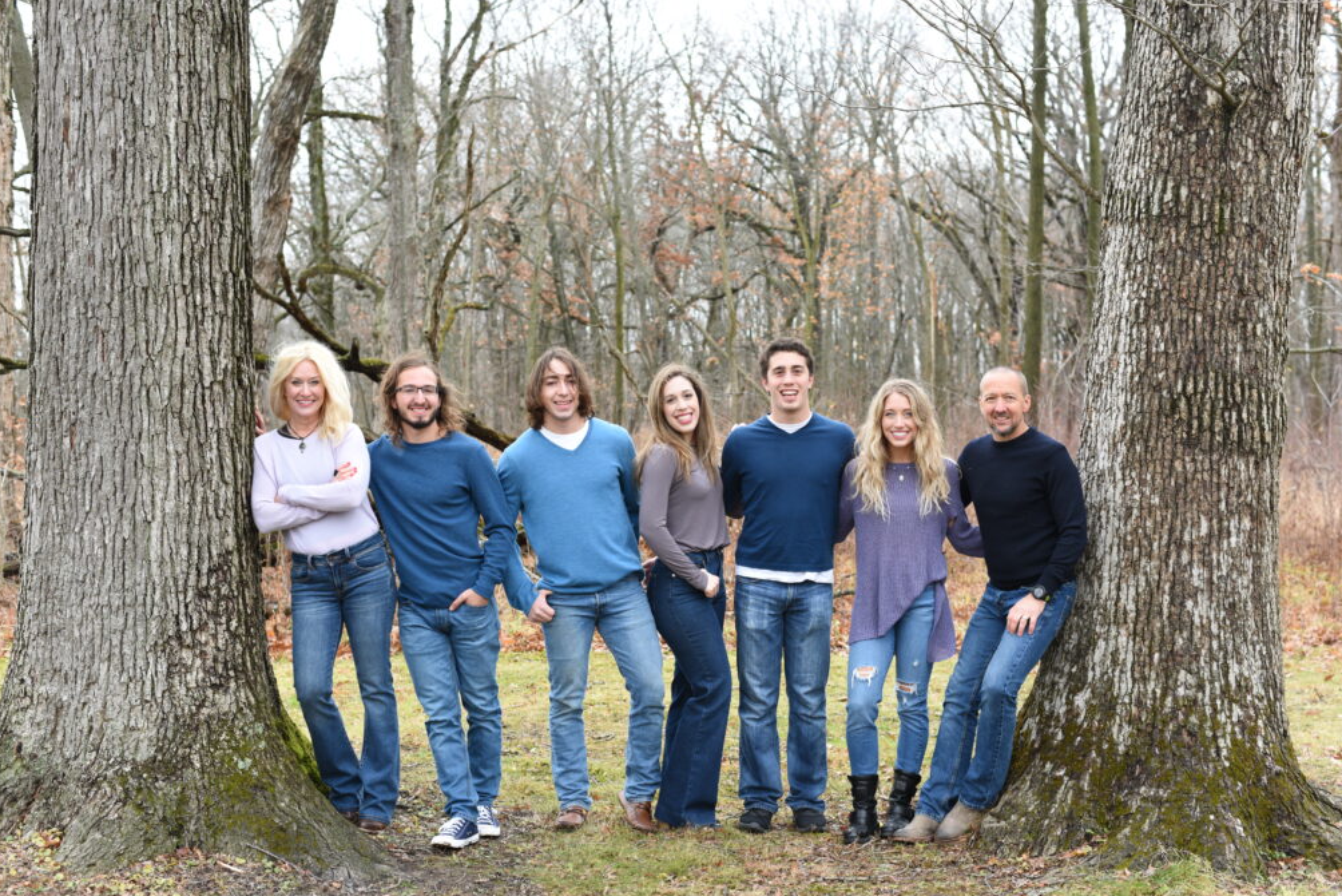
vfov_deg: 26.5
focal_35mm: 51
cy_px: 455
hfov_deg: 38.9
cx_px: 680
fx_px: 1902
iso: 400
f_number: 4.5
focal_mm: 50
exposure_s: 1/250
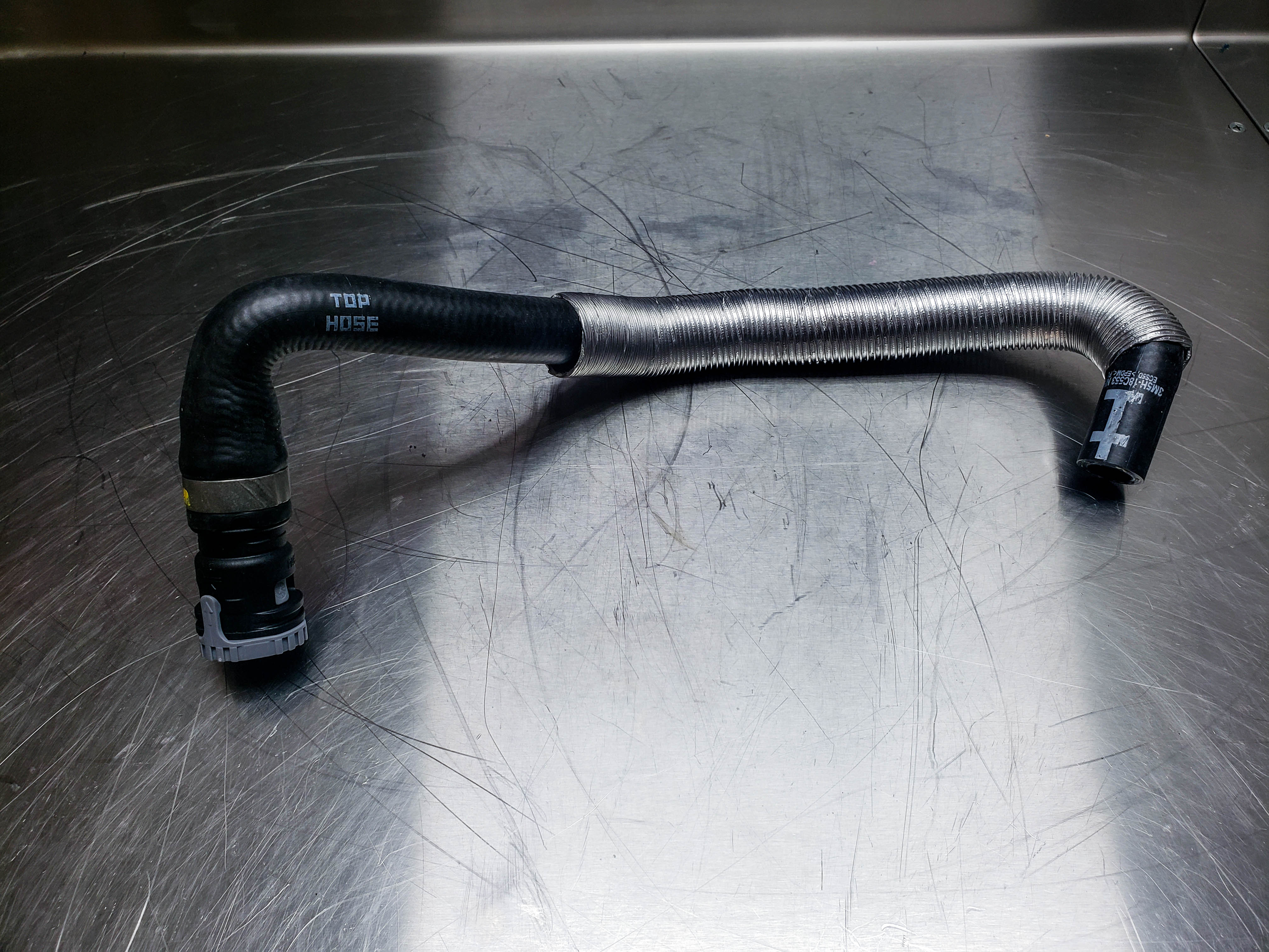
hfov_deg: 67.3
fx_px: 953
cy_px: 476
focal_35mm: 26
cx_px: 634
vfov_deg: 53.1
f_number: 2.4
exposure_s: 1/100
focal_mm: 4.3
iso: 64
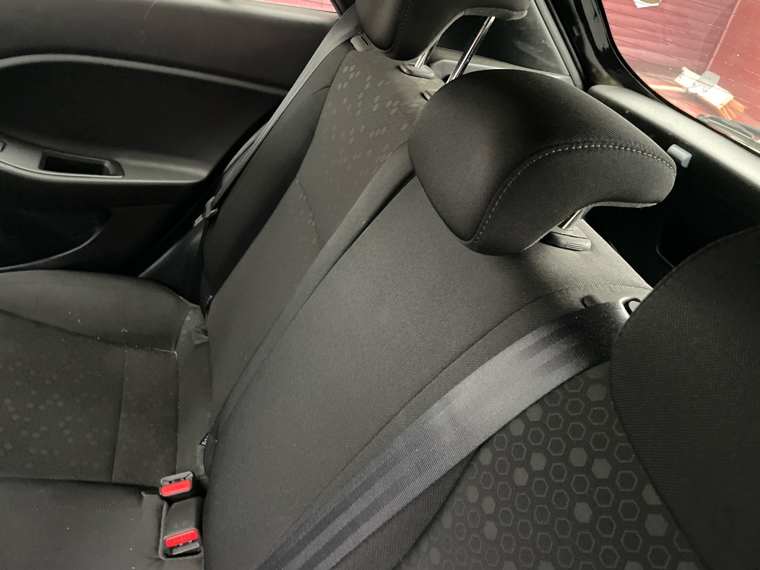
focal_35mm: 26
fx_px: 571
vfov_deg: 53.1
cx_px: 380
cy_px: 285
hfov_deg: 67.3
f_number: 1.6
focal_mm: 4.2
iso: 1000
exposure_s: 1/30
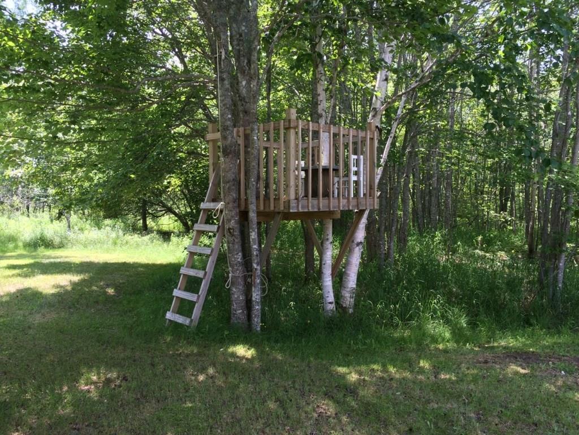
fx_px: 485
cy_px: 218
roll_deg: +0.6
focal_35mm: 29
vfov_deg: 48.2
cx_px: 290
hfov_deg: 61.7
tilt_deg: -2.1
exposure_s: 1/193
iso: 32
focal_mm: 4.15
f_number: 2.2
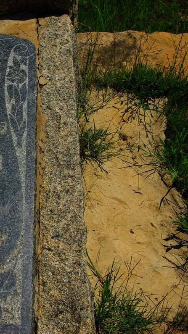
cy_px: 166
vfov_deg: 36.6
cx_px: -52
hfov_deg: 19.5
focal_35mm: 57
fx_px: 505
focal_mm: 24
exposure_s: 1/750
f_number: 9.5
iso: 100
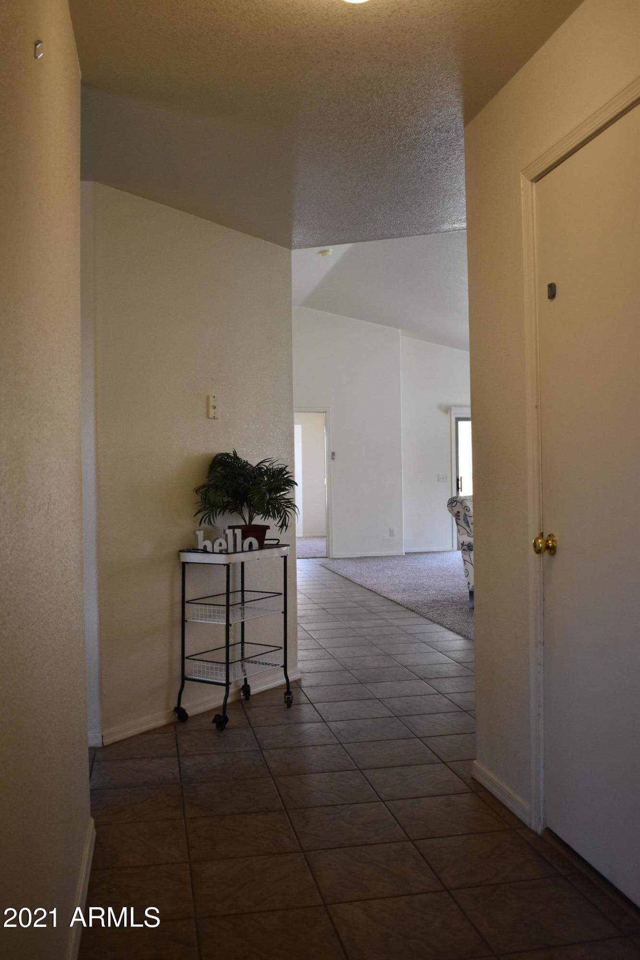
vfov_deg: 59.5
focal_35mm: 32
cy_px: 480
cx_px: 320
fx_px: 840
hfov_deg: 41.7
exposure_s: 1/125
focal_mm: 21
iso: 800
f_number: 3.8
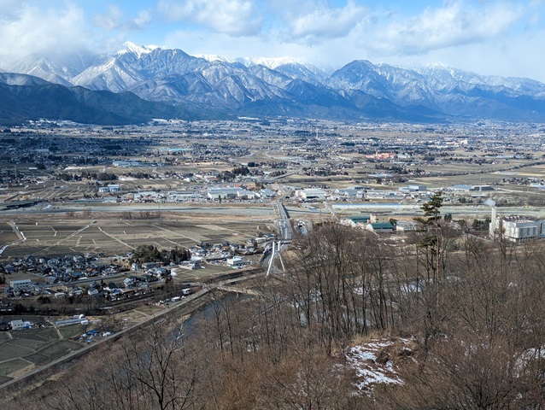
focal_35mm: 48
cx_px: 272
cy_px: 205
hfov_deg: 39.6
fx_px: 757
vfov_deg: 30.3
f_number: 1.85
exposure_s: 1/1550
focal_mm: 6.81
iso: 46
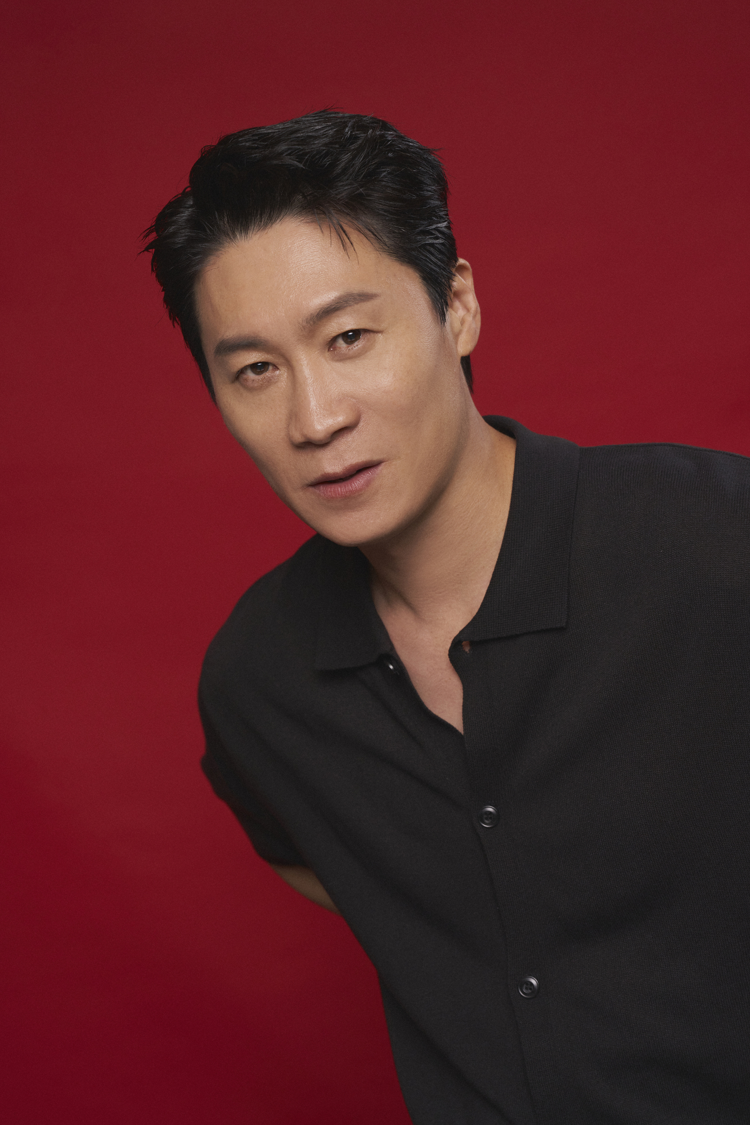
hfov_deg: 19.5
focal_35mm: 70
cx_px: 375
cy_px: 562
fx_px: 2187
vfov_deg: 28.8
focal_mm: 70
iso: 800
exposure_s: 1/160
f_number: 6.3
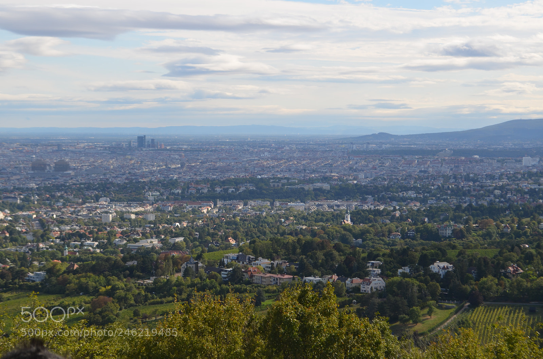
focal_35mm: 82
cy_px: 180
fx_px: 1242
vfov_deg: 16.5
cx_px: 272
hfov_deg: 24.7
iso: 100
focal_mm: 55
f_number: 9
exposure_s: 1/200
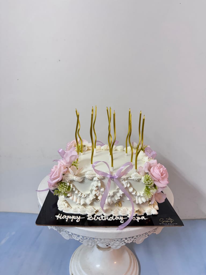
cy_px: 138
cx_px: 103
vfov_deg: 71.6
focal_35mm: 24
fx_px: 190
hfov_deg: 56.8
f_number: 1.78
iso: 400
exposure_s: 1/60
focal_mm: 6.76
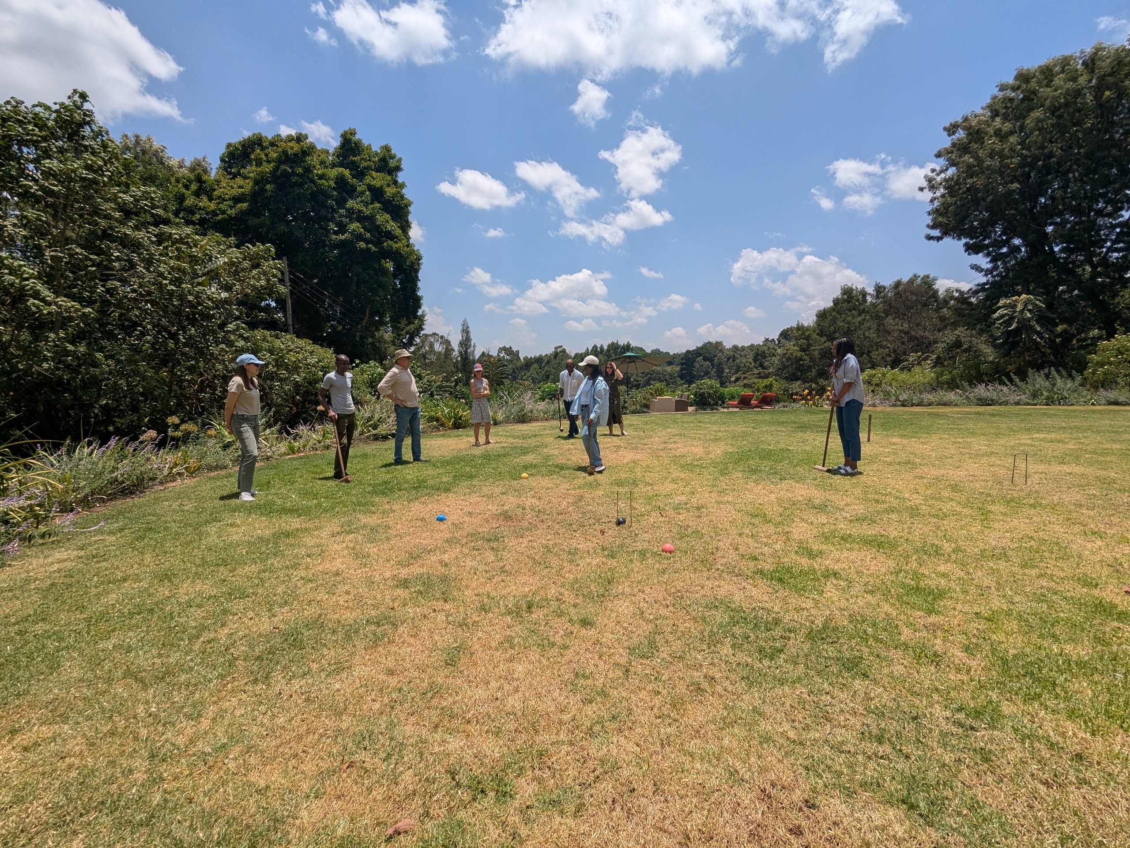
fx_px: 522
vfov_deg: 78.1
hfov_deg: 94.5
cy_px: 424
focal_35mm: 16
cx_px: 565
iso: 49
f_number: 2.2
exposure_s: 1/2703
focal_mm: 2.35
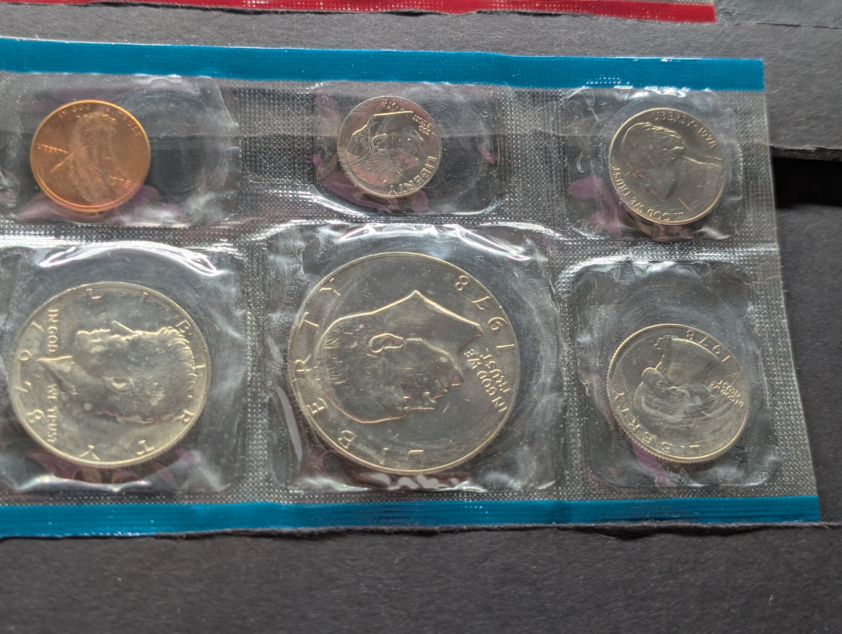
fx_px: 1194
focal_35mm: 49
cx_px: 421
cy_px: 317
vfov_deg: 29.7
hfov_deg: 38.9
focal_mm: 6.9
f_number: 1.68
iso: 100
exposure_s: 1/92.7
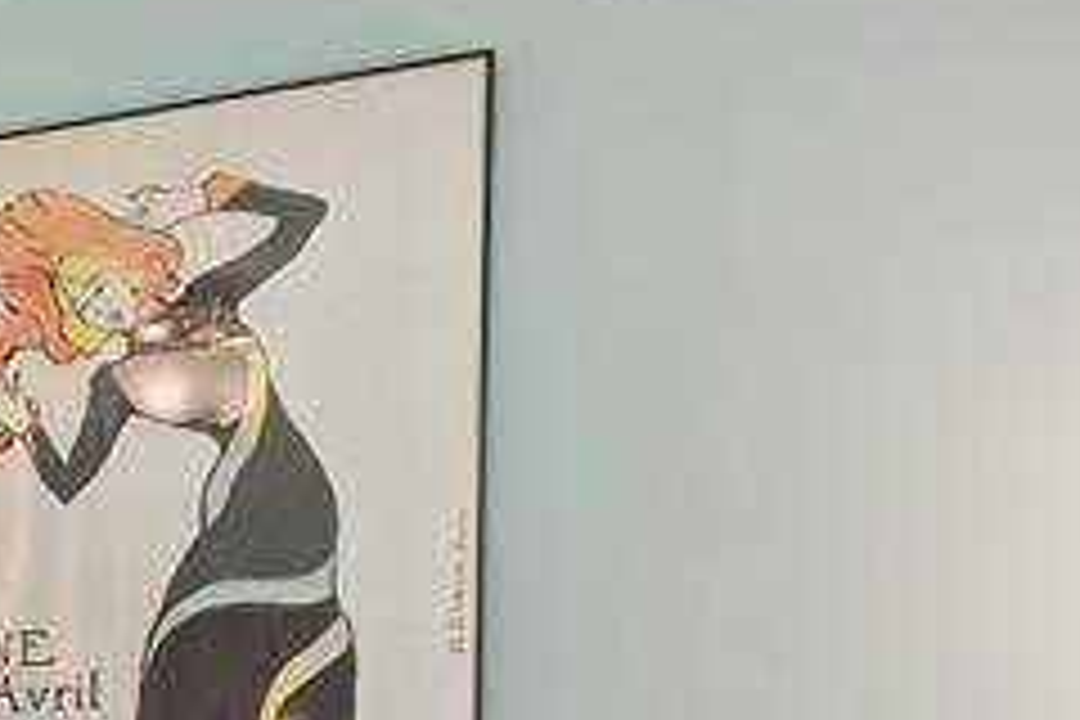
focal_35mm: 64
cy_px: 891
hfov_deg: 26.3
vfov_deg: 19.8
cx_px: -360
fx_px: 1920
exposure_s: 1/6
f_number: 8
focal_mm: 10
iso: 400
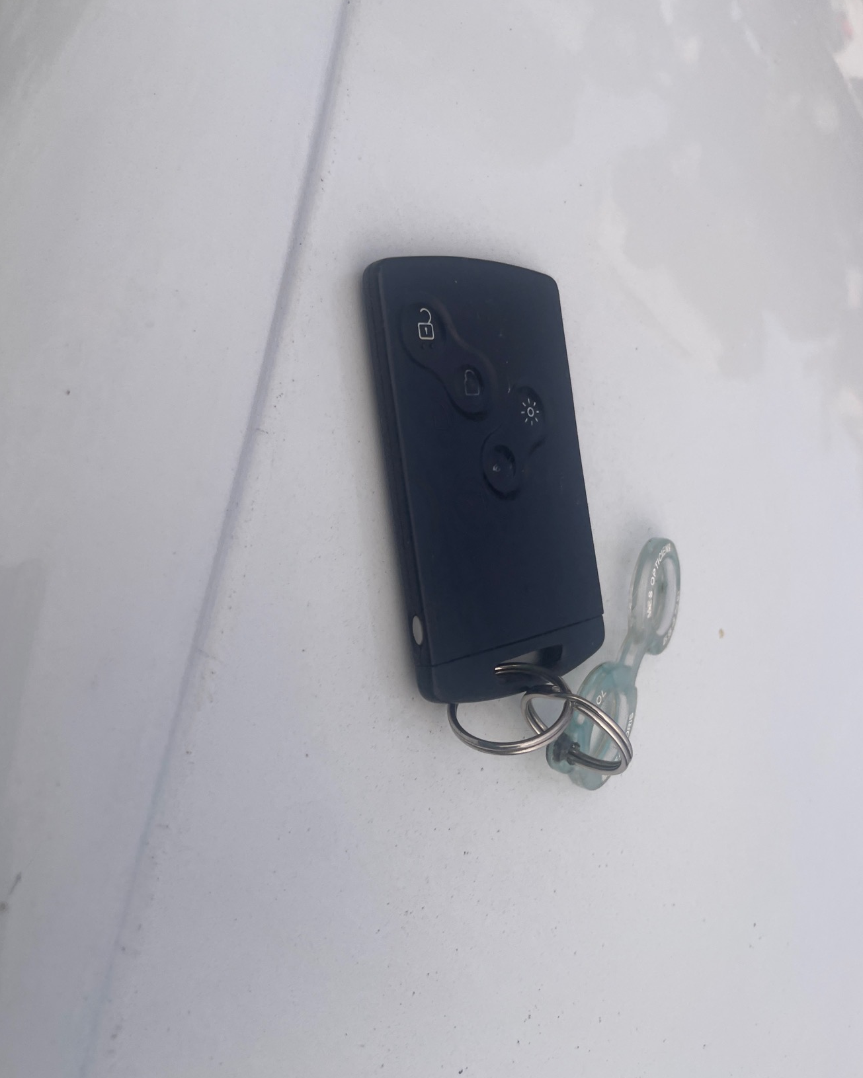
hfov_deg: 51.5
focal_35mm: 28
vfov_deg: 62.2
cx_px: 417
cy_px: 524
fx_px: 894
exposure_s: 1/849
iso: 32
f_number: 1.6
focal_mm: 4.2
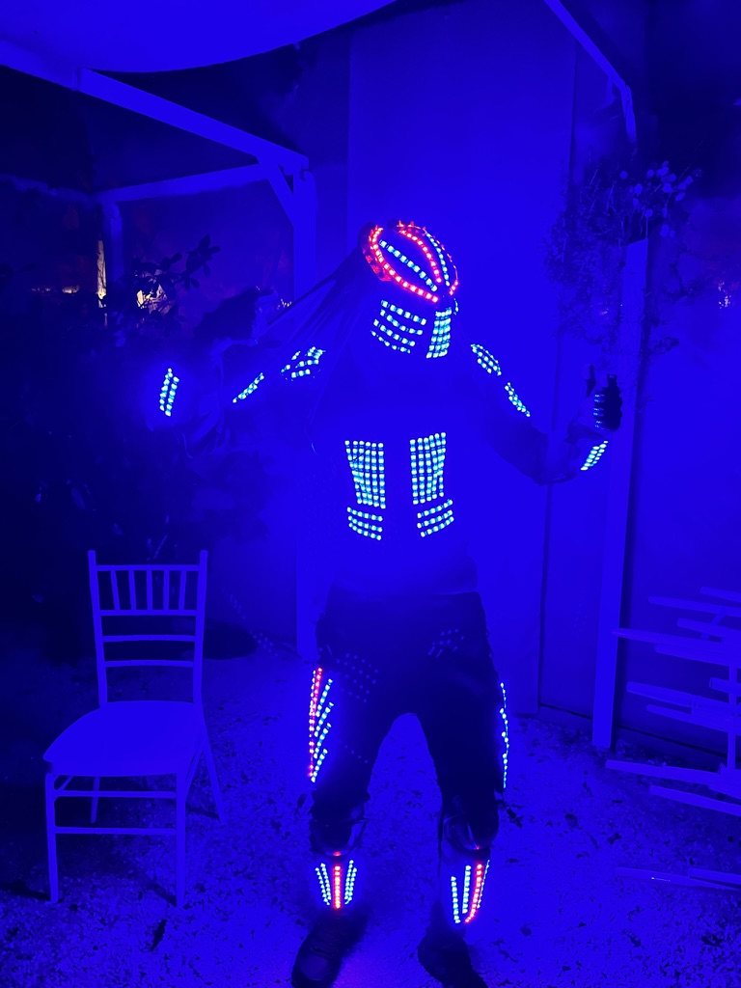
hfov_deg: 53.1
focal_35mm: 26
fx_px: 742
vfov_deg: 67.3
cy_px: 494
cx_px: 370
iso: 400
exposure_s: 1/31
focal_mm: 5.1
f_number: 1.6
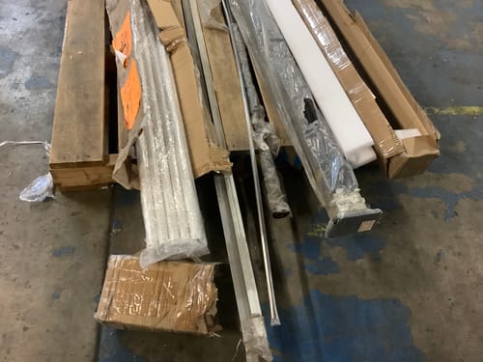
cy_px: 181
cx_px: 242
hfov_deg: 58.4
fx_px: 433
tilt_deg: -51.5
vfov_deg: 45.4
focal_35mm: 31
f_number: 2.4
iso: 400
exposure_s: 1/25
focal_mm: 3.3
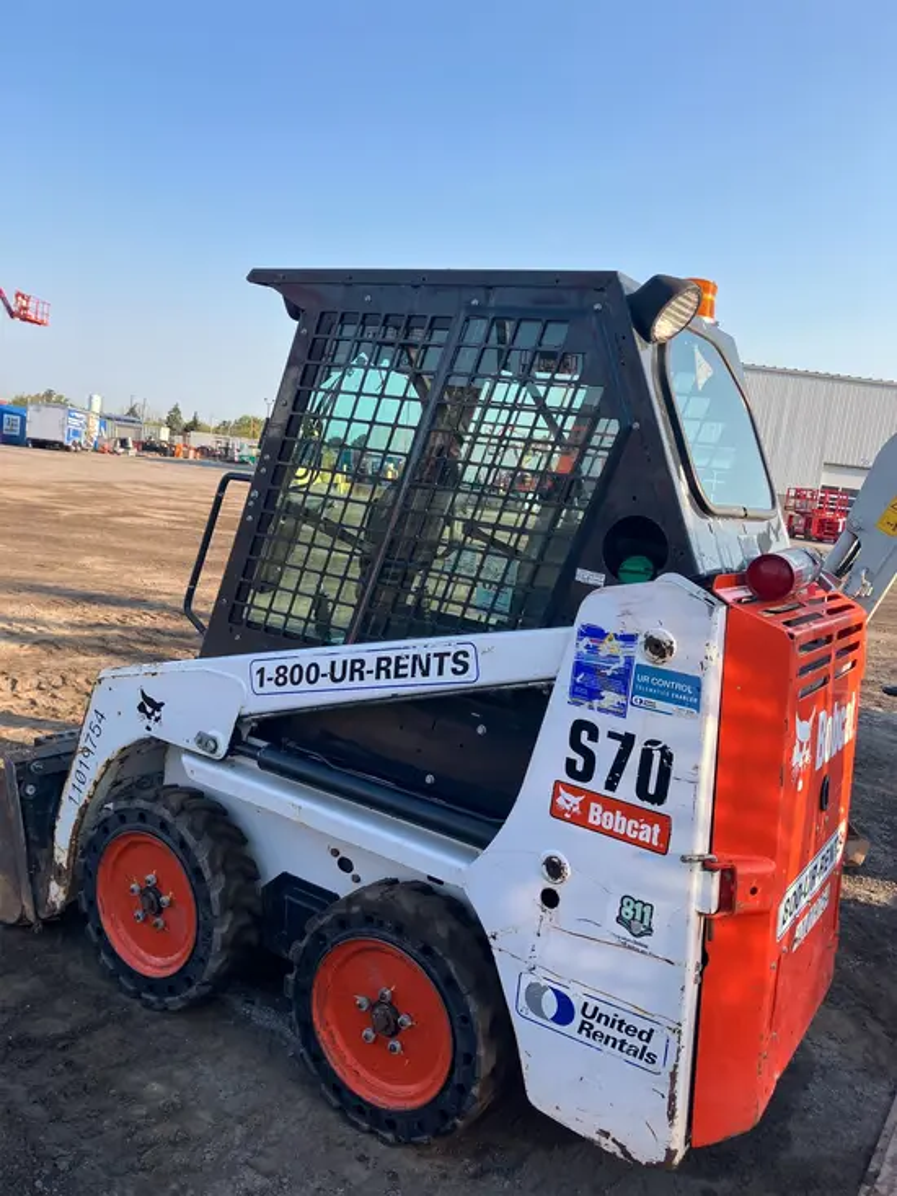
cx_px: 448
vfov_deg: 63.4
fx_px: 967
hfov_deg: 49.8
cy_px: 598
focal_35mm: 28
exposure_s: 1/783
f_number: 1.8
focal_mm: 3.99
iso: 32
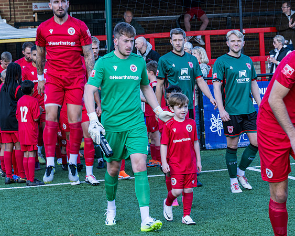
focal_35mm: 137
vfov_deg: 11.2
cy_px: 112
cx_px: 204
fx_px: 1198
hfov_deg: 14.0
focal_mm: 70
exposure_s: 1/250
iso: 200
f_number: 5
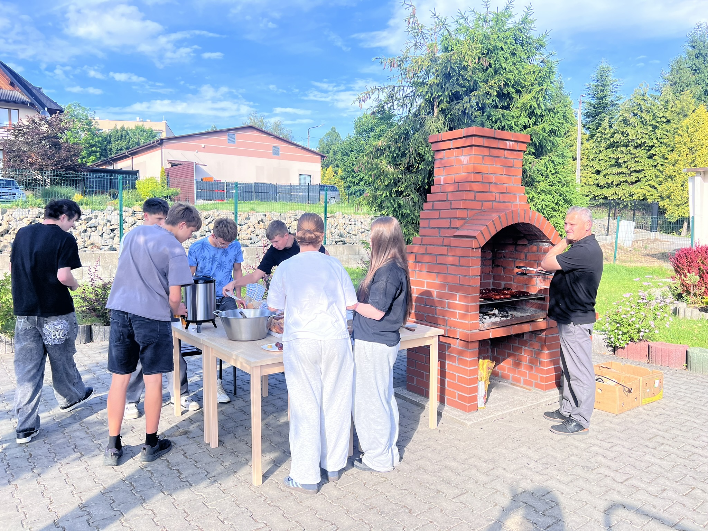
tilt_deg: -4.7
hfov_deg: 67.3
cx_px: 354
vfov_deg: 53.1
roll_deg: -0.2
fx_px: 532
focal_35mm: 26
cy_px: 266
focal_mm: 5.7
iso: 50
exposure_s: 1/827
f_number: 1.5
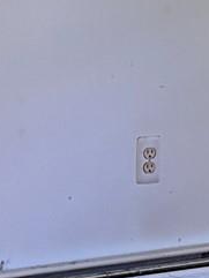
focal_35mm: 204
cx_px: 140
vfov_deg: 9.7
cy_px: 120
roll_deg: +0.3
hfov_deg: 7.3
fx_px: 1641
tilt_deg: -9.6
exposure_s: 1/60
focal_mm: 6.76
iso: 500
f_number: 1.78
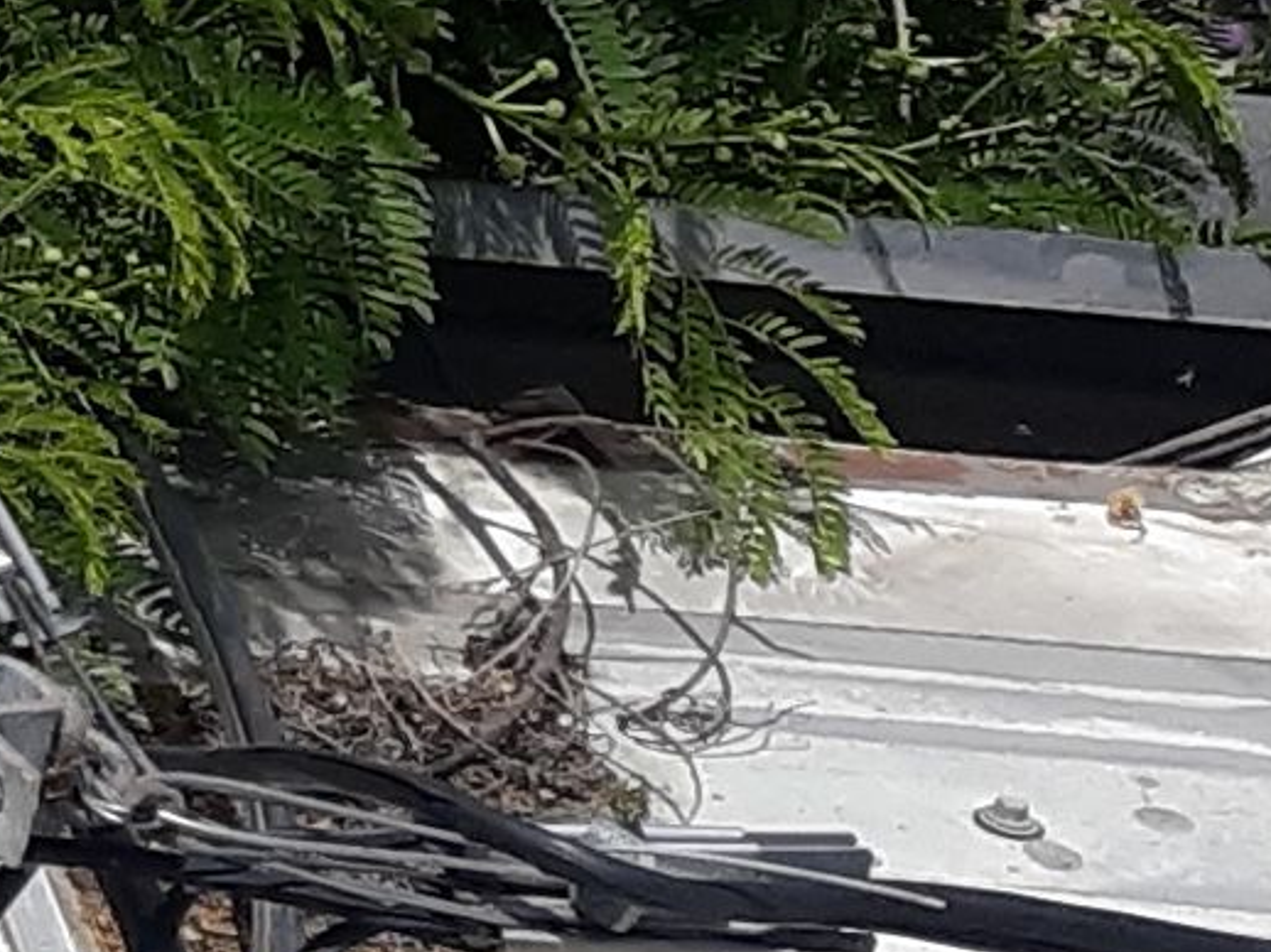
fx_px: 8001
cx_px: -3099
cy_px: -93
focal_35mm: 218
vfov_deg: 6.8
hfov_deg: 7.5
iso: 40
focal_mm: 3.7
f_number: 1.7
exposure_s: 1/2695
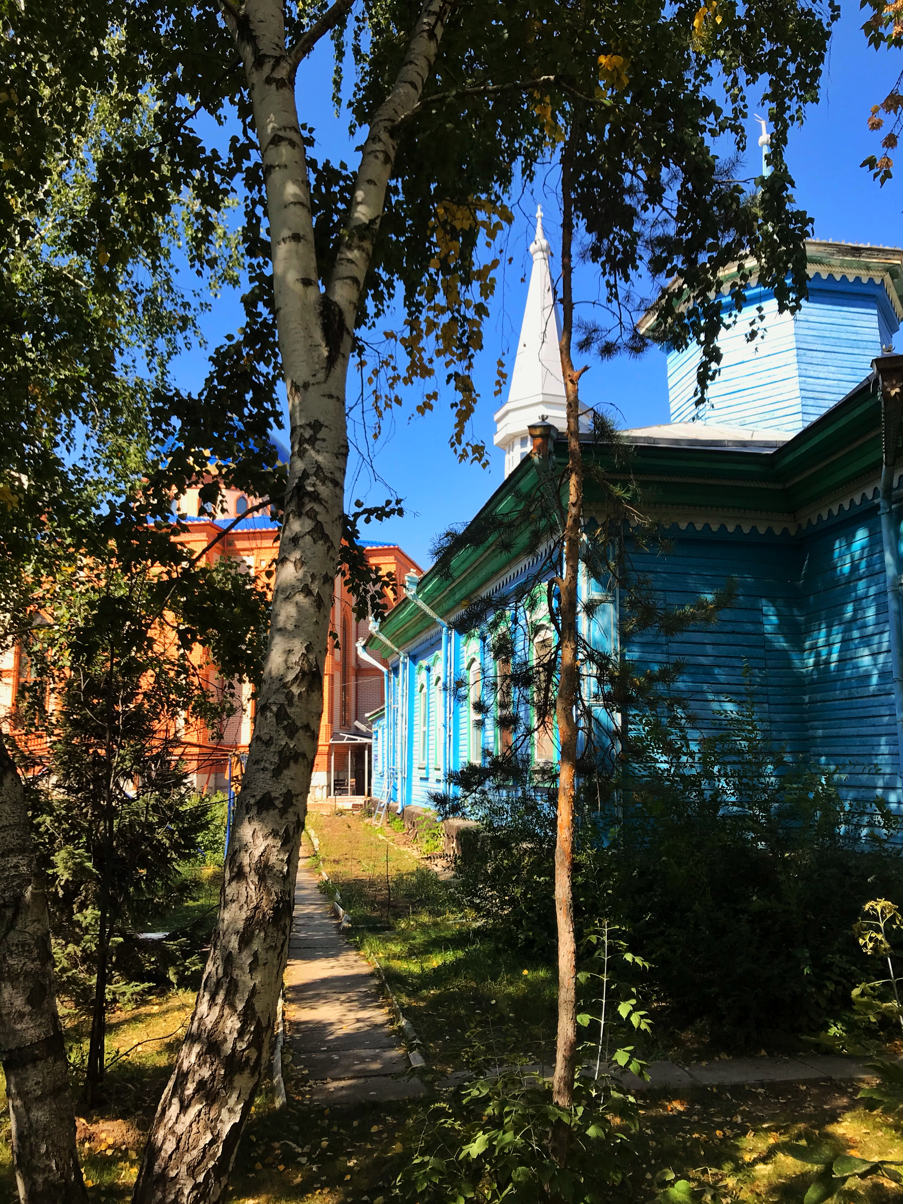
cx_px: 452
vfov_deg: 63.4
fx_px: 974
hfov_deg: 49.8
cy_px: 602
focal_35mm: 28
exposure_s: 1/1053
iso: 20
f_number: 1.8
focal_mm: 3.99
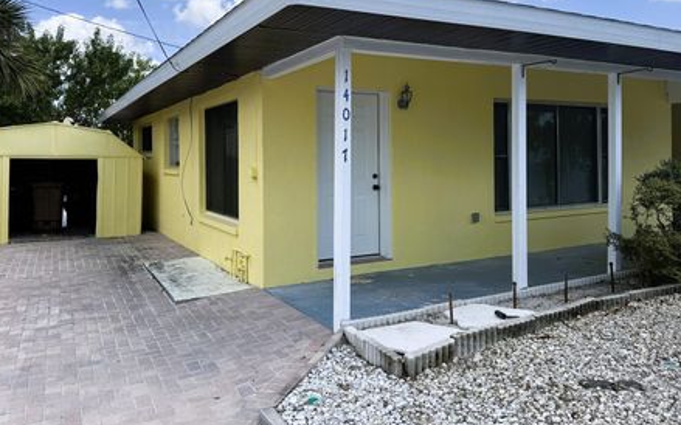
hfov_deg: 64.6
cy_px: 153
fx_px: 538
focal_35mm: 29
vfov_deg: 42.7
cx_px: 349
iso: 80
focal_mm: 6.76
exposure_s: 1/3953
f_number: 1.78
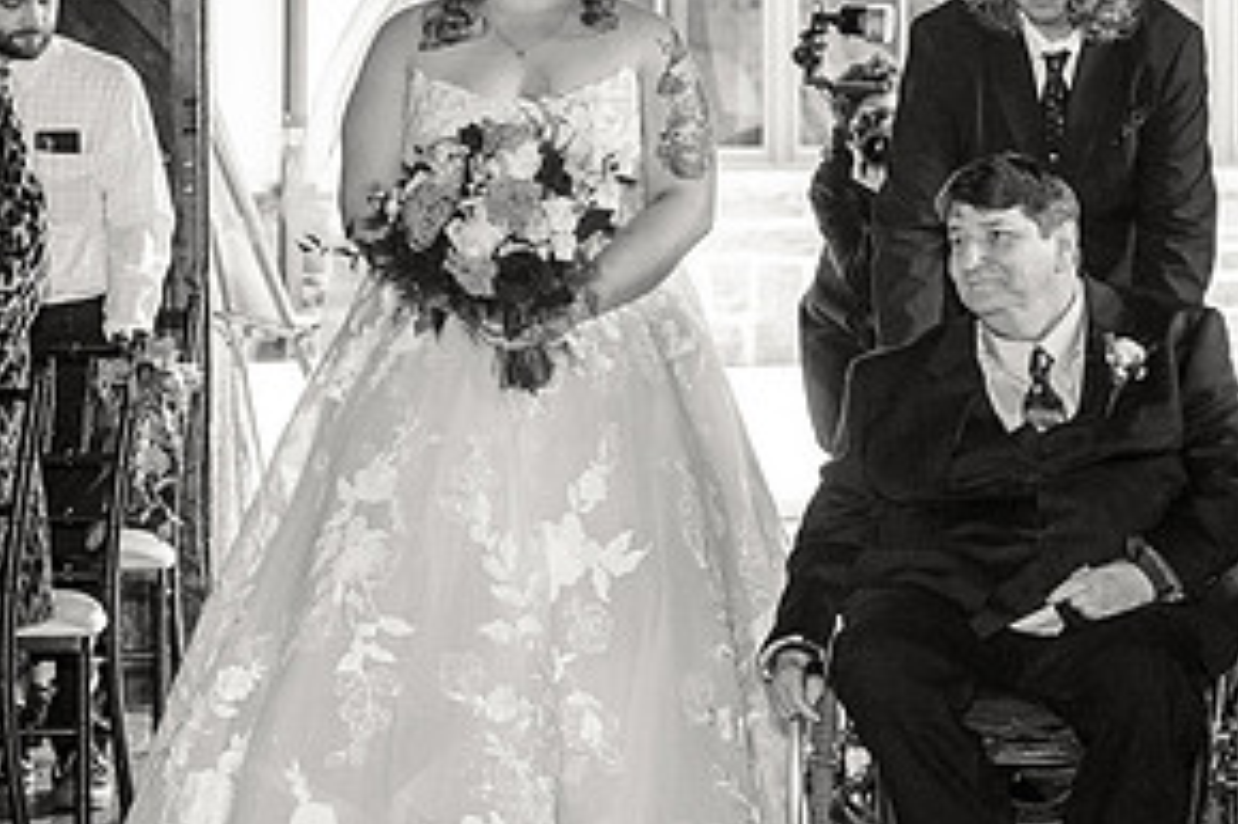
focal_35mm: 142
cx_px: 572
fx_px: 4880
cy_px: 463
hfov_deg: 14.5
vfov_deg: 9.6
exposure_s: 1/200
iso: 1250
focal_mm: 70
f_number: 4
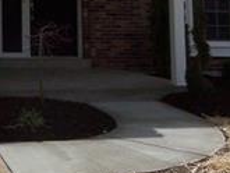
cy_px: -54
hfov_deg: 20.2
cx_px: -68
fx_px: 592
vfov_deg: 15.8
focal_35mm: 89
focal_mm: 3.8
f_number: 5.6
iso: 50
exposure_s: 1/320
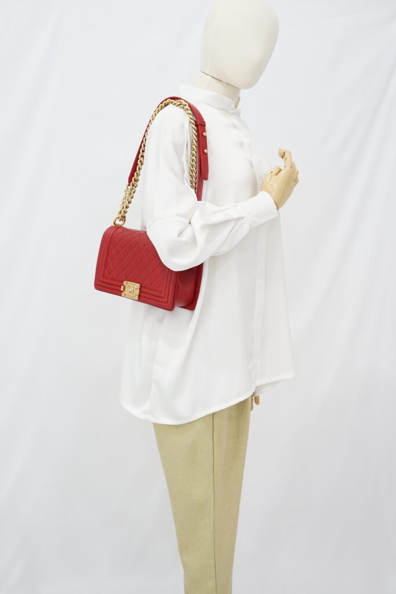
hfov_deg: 27.0
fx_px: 825
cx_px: 198
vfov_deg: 39.6
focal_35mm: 50
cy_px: 297
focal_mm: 50
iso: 640
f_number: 6.3
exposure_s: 1/8
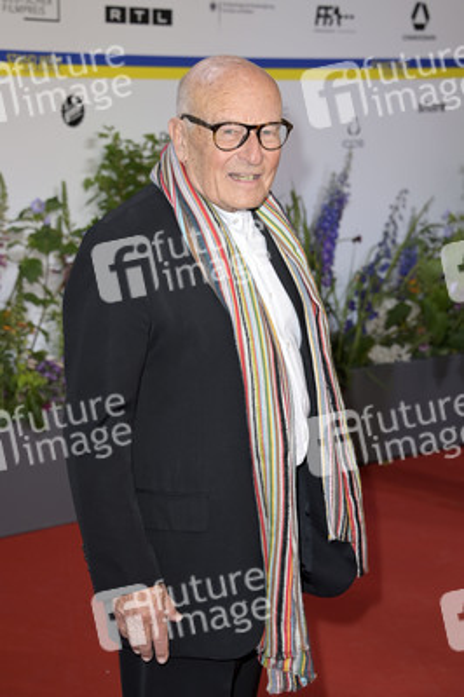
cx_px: 232
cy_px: 348
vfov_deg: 22.6
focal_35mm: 90
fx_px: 1743
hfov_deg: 15.2
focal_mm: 90
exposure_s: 1/250
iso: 640
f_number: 6.3
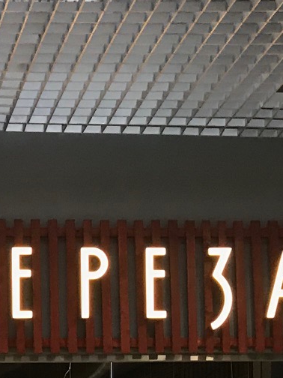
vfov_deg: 16.2
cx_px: -87
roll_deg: +1.2
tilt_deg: +2.7
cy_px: 554
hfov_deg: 12.8
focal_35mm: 112
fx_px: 1221
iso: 40
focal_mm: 3.99
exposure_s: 1/25
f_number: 1.8
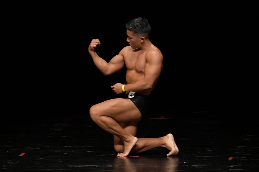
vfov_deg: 3.1
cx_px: 130
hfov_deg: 4.6
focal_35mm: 450
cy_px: 86
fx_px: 3236
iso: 3200
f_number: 5.6
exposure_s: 1/400
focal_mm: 300
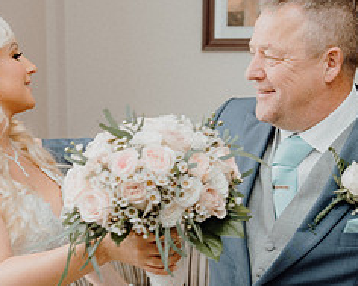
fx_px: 806
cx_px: 65
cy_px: 213
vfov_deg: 20.0
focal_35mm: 76
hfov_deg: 24.6
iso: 320
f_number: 3.5
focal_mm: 33
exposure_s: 1/160
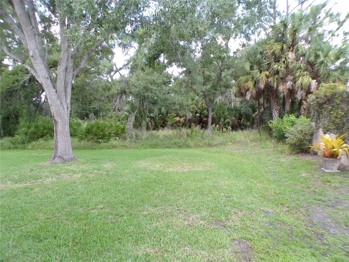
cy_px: 131
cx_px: 174
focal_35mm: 24
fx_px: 242
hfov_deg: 71.6
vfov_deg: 56.8
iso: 80
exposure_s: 1/52
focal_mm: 4.3
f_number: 4.3
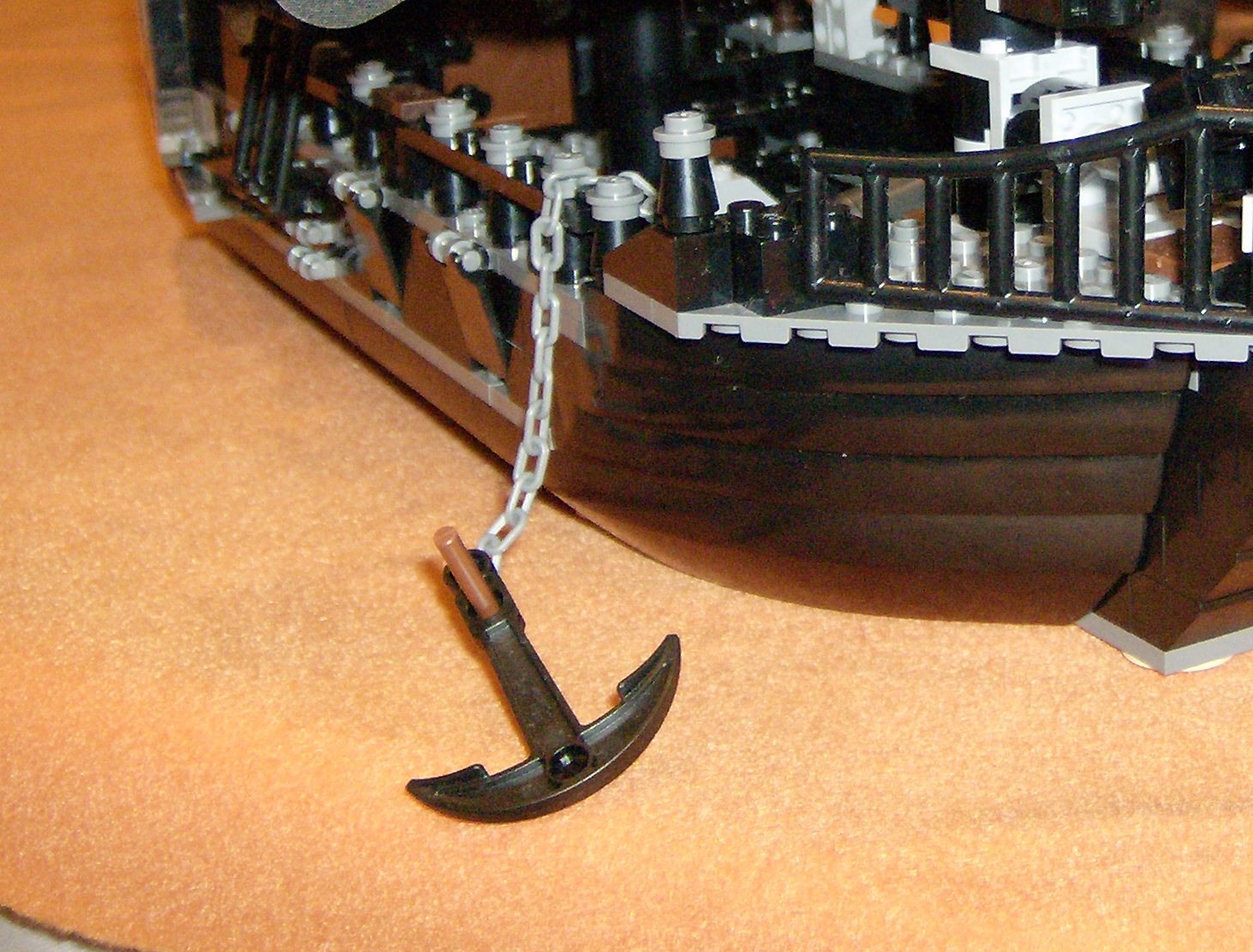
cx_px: 933
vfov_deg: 21.1
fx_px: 2509
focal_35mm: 69
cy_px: 142
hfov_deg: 27.7
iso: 200
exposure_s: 1/60
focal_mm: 6
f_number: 2.8
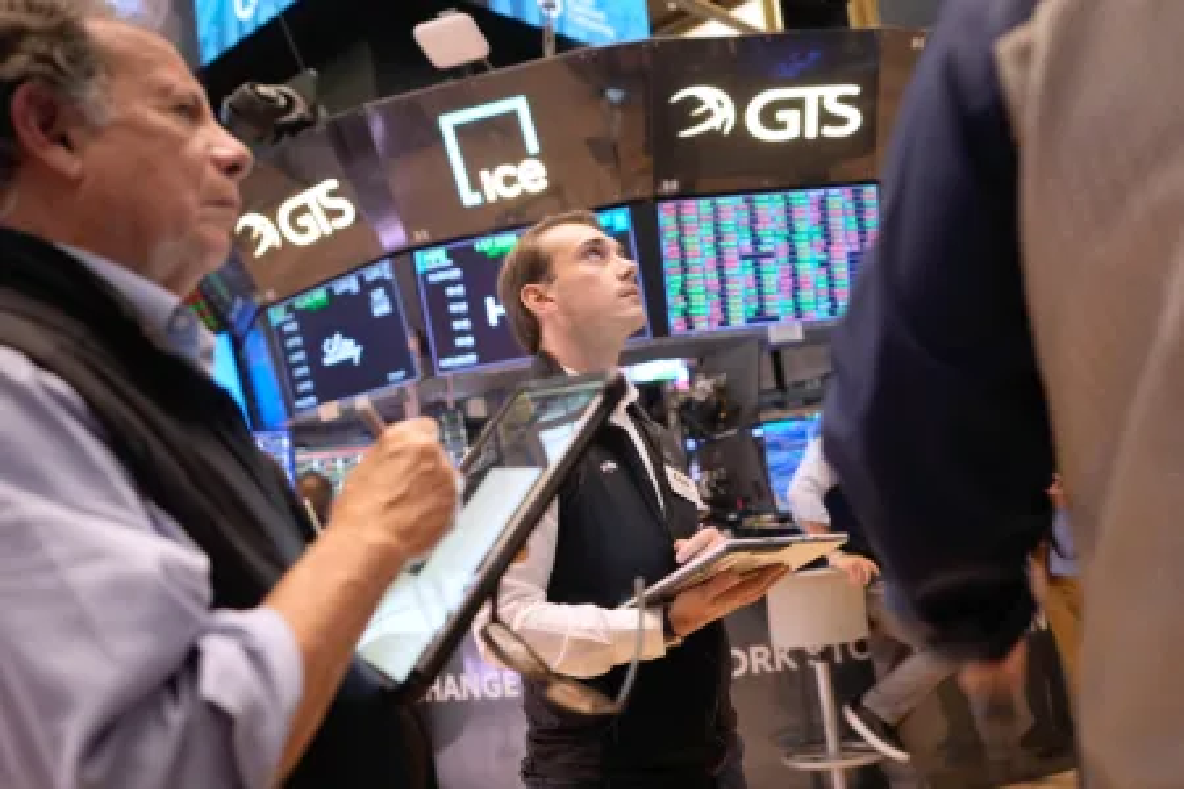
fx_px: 1151
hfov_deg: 54.4
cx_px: 592
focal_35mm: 35
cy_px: 394
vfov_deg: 37.9
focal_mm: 35
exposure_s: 1/90
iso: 1600
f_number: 2.8
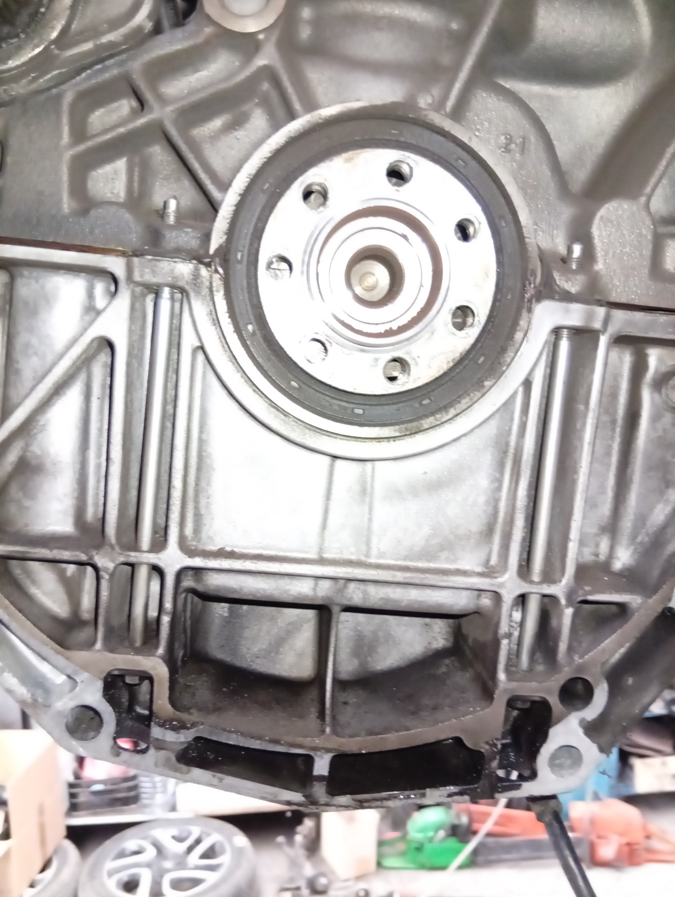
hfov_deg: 51.5
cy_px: 448
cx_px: 338
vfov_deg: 65.2
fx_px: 700
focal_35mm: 27
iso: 840
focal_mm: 3.84
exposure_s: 1/20
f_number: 1.8
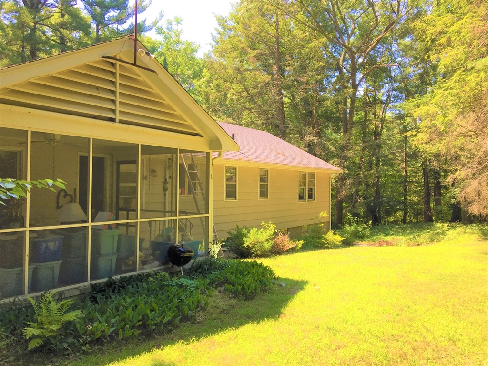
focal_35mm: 29
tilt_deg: +0.5
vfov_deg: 48.2
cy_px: 183
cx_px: 244
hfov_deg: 61.7
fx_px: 409
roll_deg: -2.8
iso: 25
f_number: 2.2
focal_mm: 4.15
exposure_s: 1/420
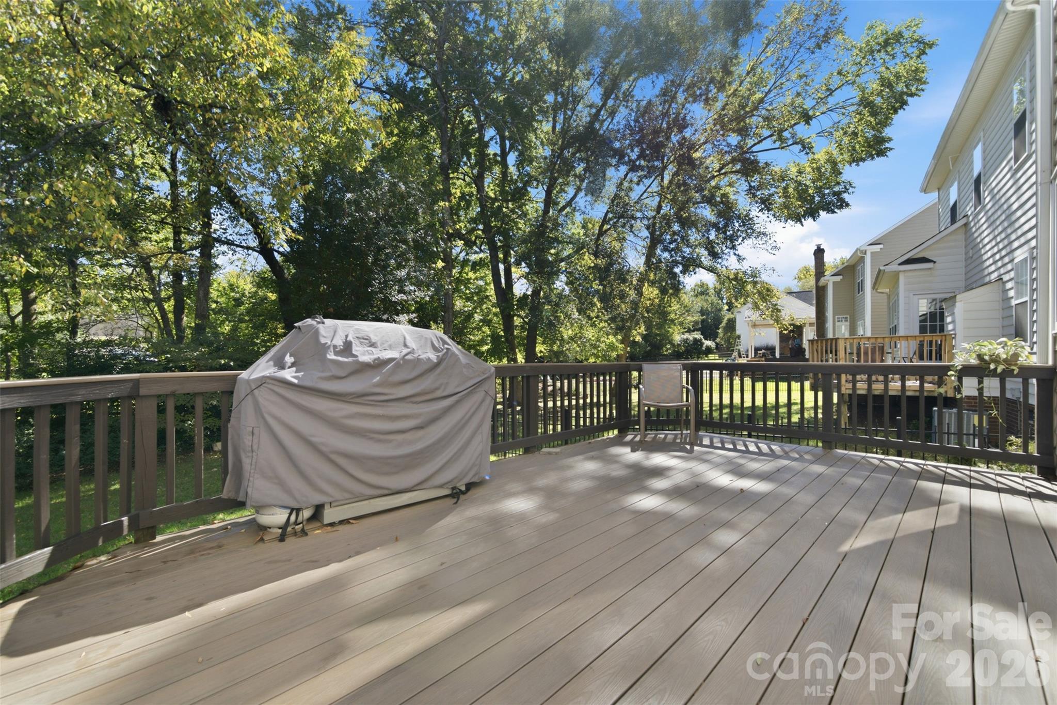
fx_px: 411
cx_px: 528
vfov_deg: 81.2
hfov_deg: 104.3
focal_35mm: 14
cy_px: 352
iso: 100
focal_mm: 14
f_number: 5.6
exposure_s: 1/100
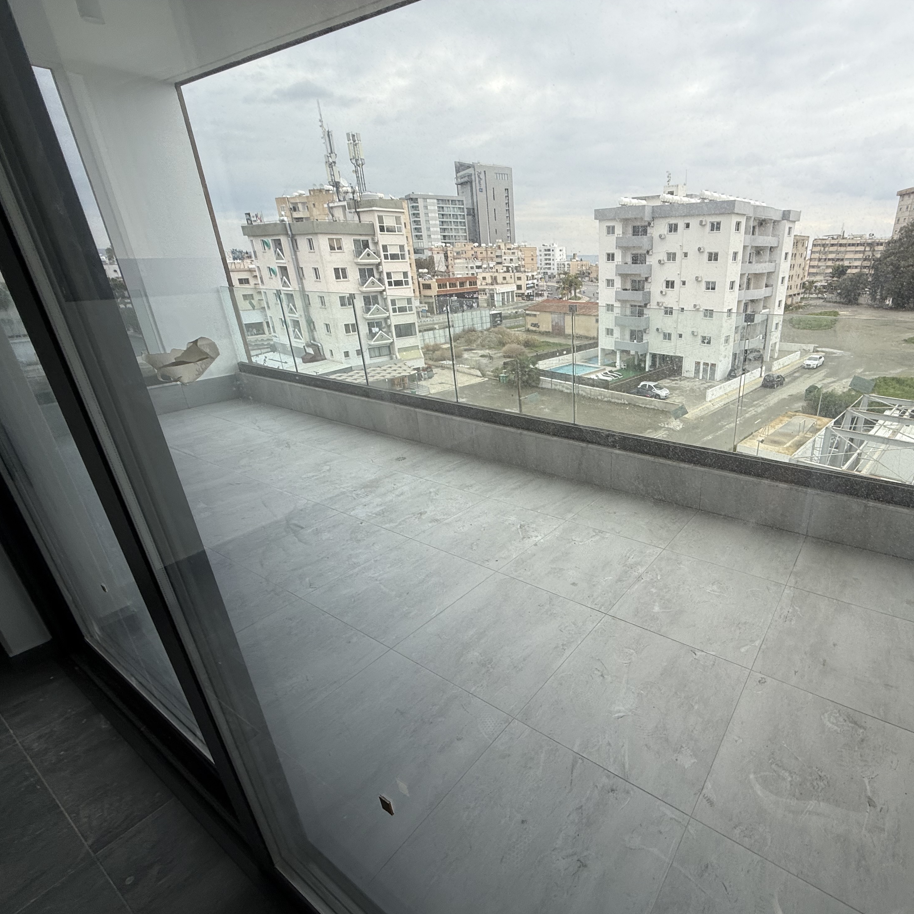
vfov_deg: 84.0
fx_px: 508
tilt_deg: -23.2
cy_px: 467
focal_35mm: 17
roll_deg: +0.1
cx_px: 595
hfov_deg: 81.6
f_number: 2.2
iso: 50
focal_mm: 2.22
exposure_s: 1/239
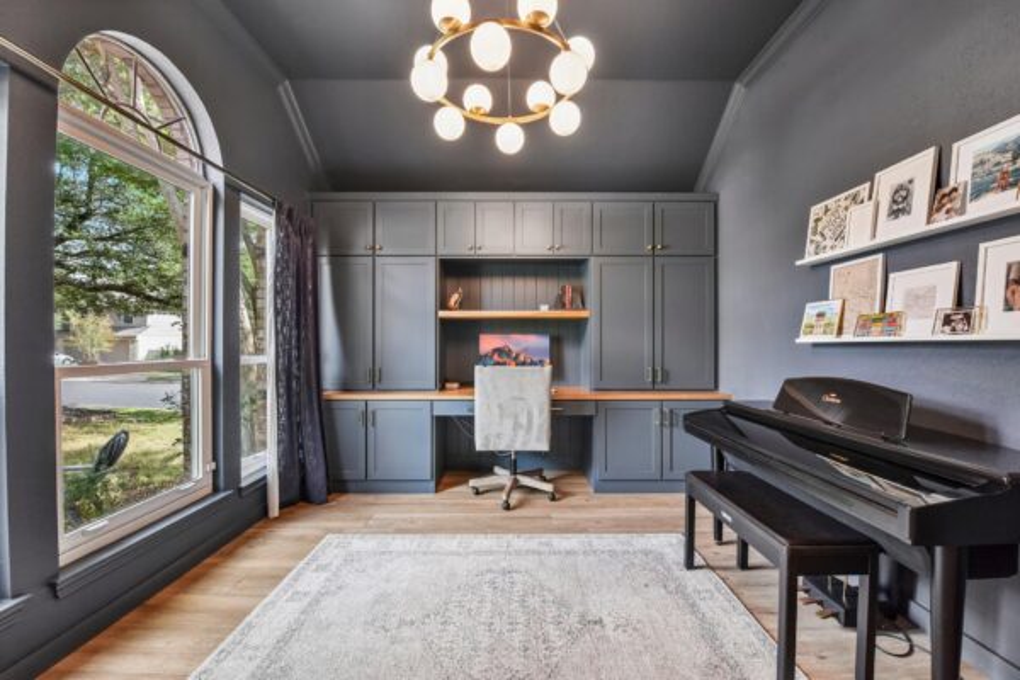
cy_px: 340
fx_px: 397
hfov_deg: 104.3
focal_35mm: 14
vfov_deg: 81.2
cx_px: 510
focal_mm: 14
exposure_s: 1/15
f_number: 8
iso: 450
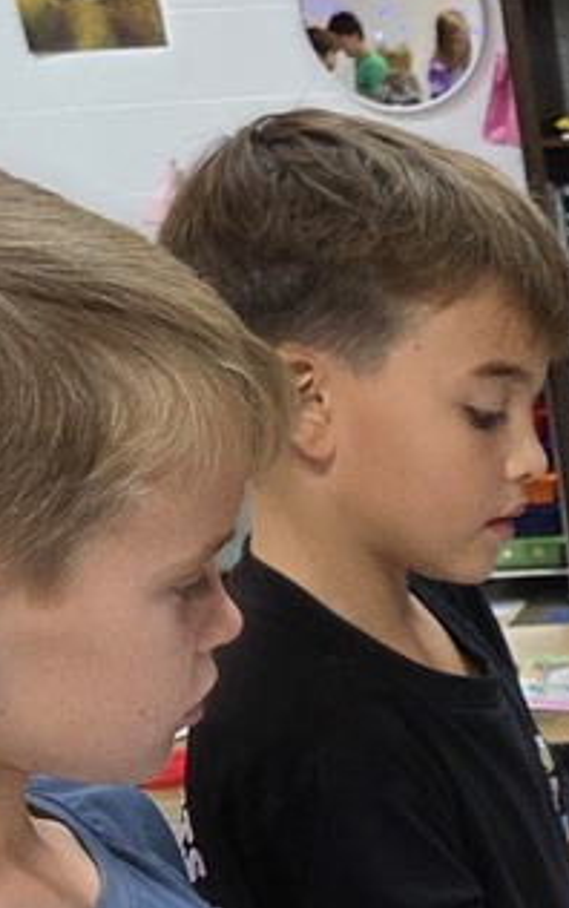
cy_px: 1000
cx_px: 1095
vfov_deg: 24.4
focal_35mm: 79
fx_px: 1957
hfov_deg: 14.2
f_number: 1.8
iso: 200
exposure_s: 1/120
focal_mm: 5.4
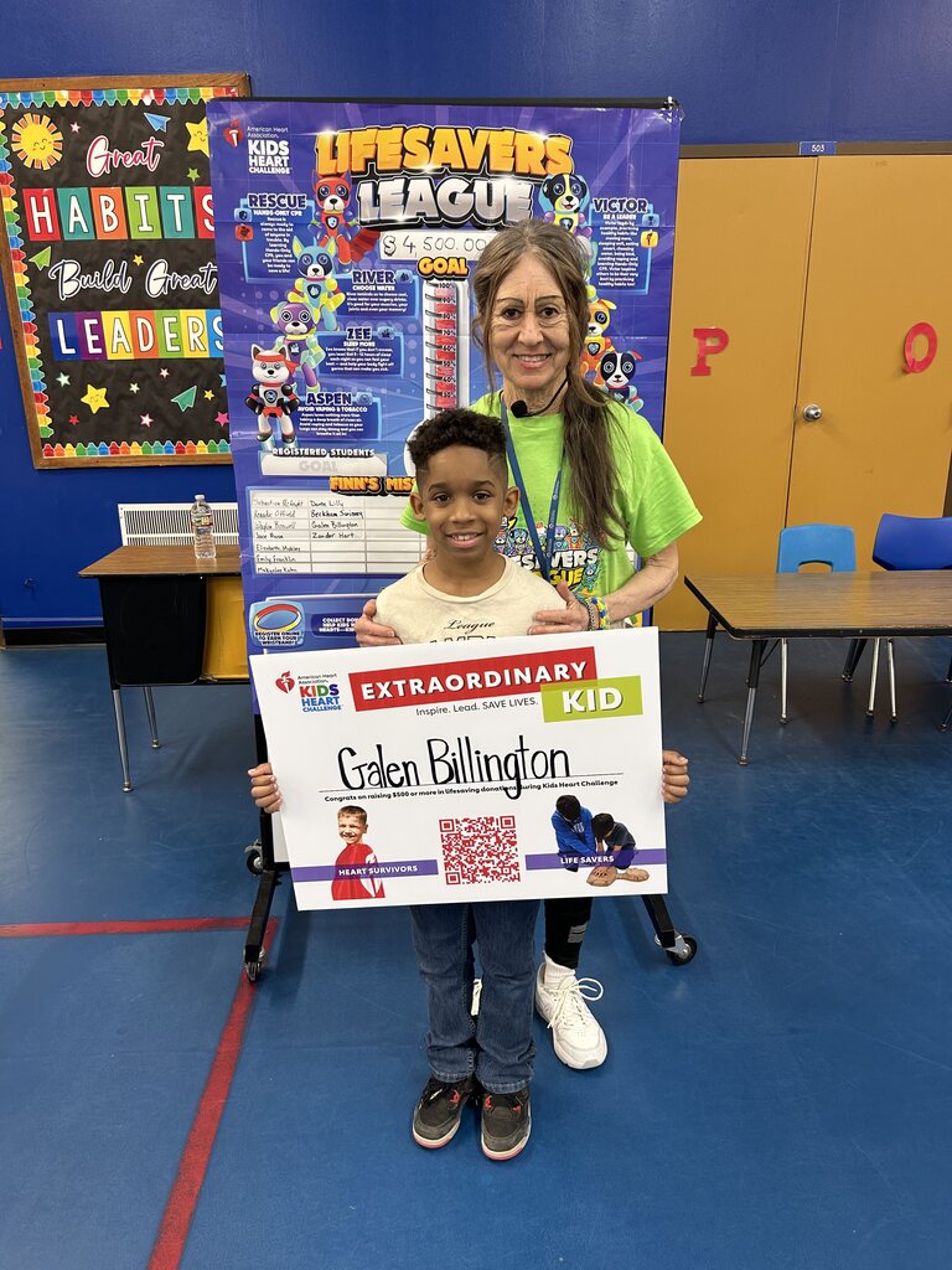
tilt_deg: -17.8
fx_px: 953
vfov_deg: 67.3
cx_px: 476
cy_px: 635
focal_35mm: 26
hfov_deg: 53.1
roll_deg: +0.4
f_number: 1.5
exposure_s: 1/60
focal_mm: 5.7
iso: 100
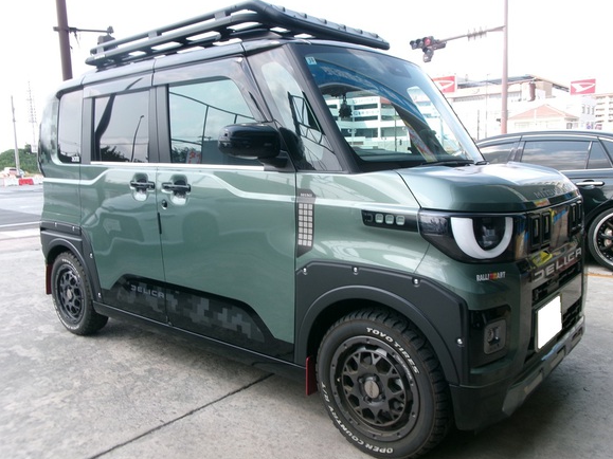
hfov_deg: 61.7
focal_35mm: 29
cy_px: 226
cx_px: 317
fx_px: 513
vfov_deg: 48.2
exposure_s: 1/45
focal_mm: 5.1
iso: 100
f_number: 10.8
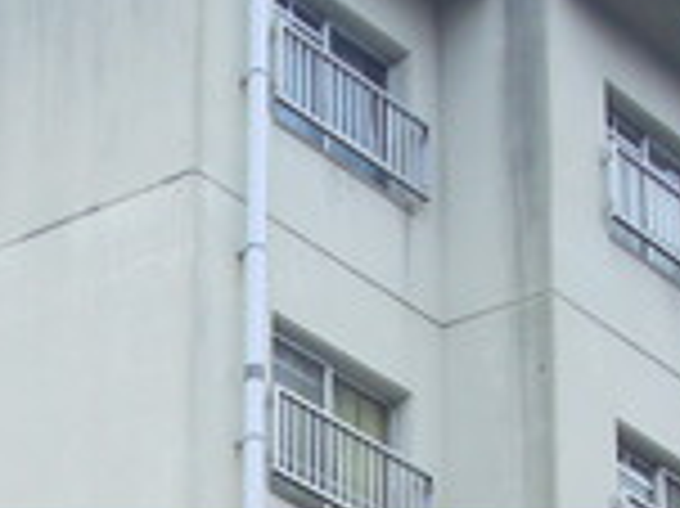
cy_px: 787
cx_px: 81
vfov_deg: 8.6
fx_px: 3278
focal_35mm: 167
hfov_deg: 11.8
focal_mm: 6.9
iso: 80
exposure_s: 1/250
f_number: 3.3
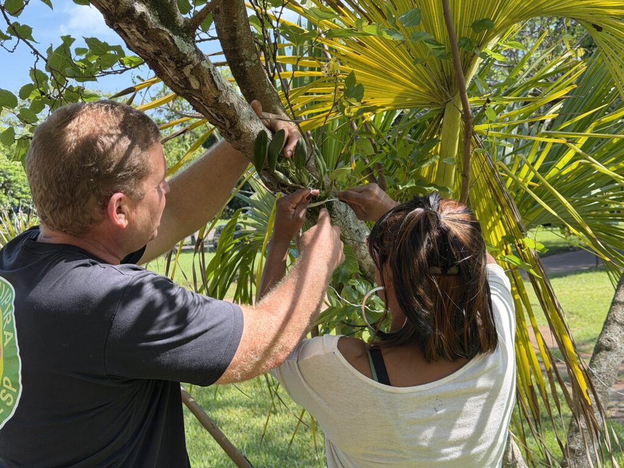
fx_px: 865
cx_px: 312
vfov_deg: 30.3
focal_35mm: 48
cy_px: 234
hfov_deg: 39.7
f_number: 1.78
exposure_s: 1/1070
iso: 100
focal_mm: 6.76
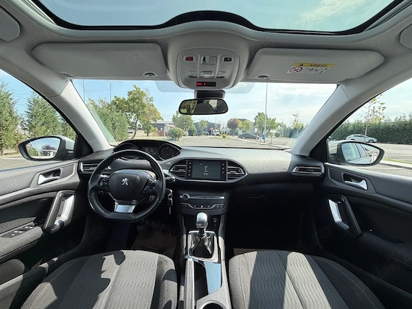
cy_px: 149
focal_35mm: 15
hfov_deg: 98.1
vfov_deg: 81.7
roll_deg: -0.9
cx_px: 199
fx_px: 179
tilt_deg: -6.2
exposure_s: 1/448
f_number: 2.2
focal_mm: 2.22
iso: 64
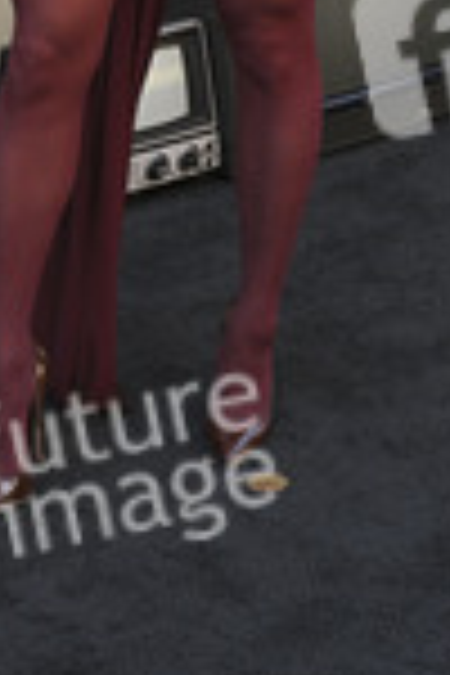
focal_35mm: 139
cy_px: -194
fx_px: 2606
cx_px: 176
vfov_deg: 14.2
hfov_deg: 9.9
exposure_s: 1/320
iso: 640
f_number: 7.1
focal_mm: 52
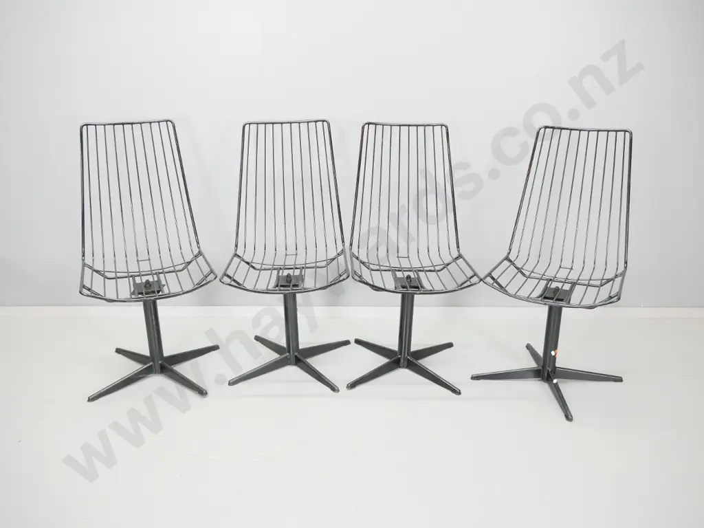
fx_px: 691
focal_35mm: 34
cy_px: 264
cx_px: 352
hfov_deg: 54.0
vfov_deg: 41.8
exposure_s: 1/30
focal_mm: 17
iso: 3200
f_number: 5.6
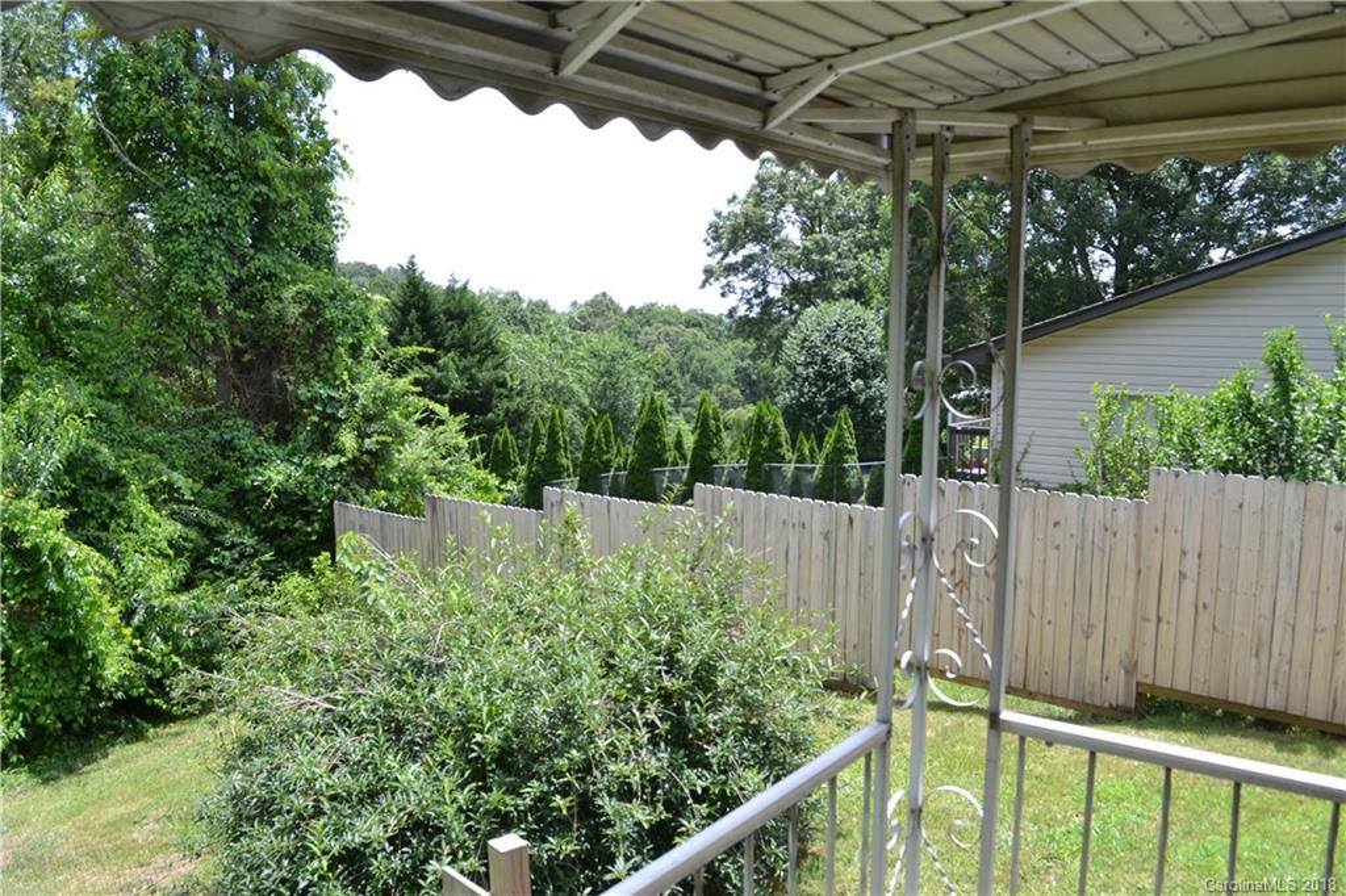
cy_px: 448
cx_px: 673
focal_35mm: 27
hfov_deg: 67.4
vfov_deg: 47.9
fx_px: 1009
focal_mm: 18
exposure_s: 1/125
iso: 100
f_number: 5.6
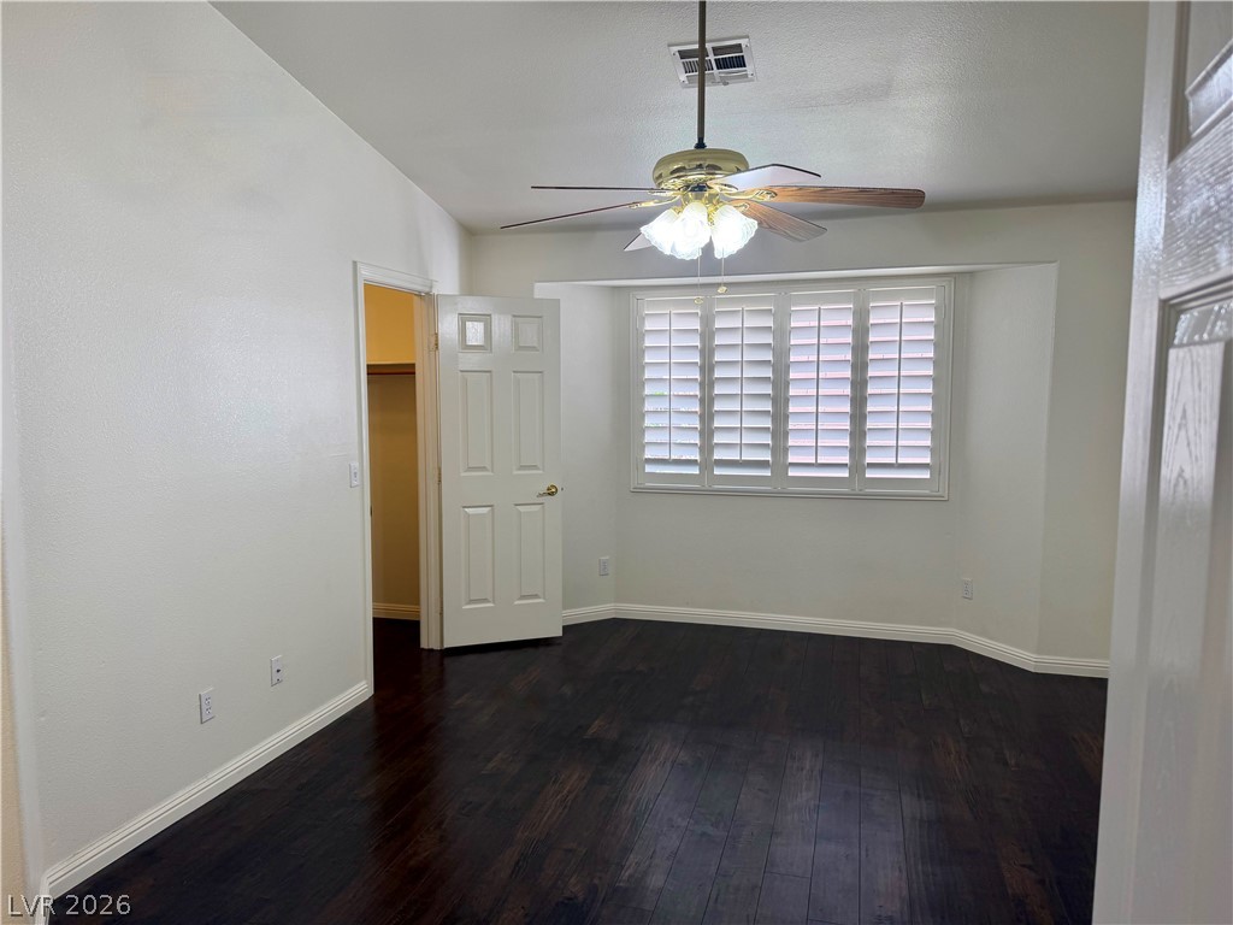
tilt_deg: -5.2
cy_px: 462
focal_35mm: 24
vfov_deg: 56.8
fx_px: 855
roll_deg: +0.3
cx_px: 616
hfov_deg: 71.6
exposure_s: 1/120
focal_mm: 6.76
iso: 100
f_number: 1.78
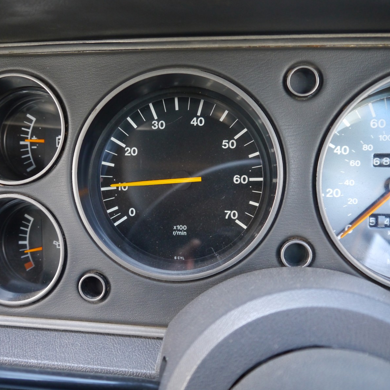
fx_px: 484
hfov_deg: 43.6
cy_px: 195
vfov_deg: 43.9
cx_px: 149
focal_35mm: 38
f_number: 3.8
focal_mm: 16
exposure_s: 1/15
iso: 800
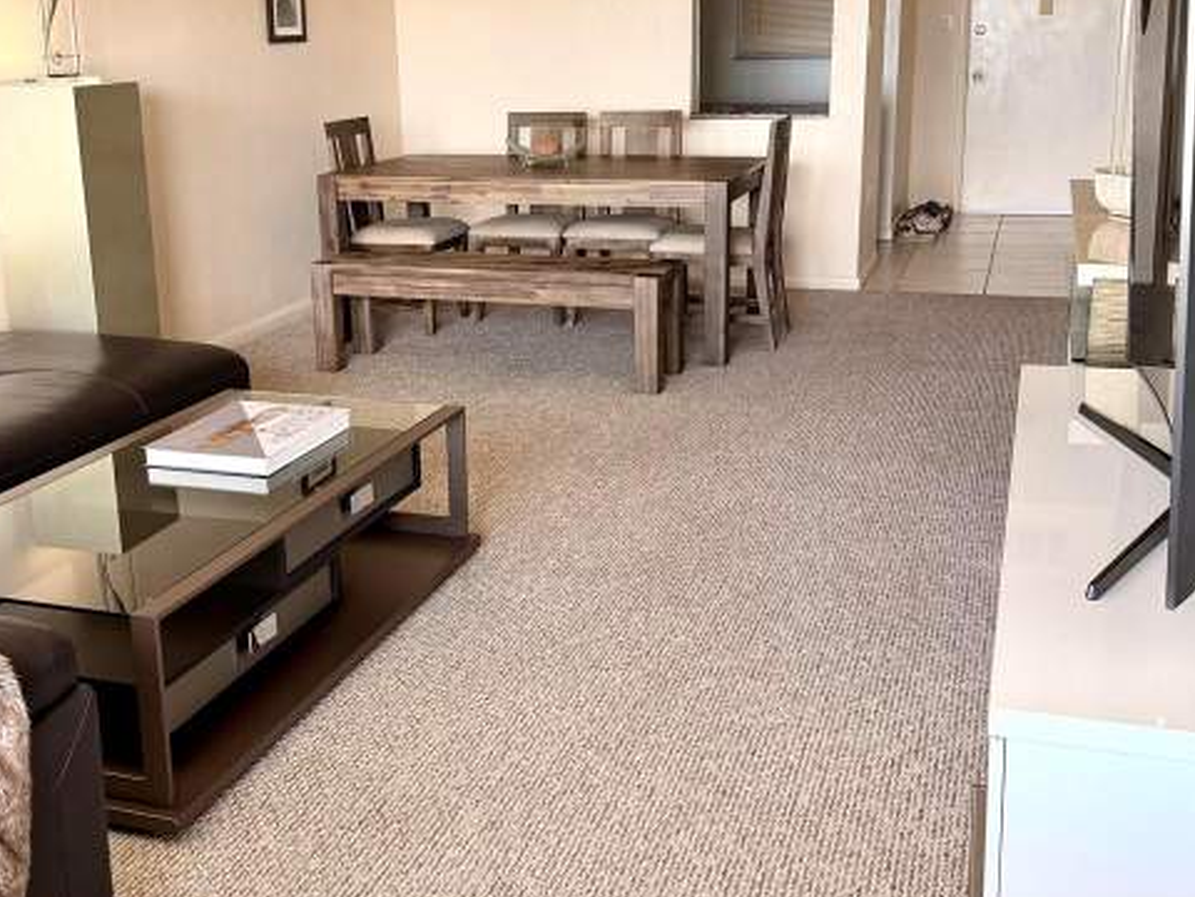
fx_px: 1381
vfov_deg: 35.8
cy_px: 364
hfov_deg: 46.7
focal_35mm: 40
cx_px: 530
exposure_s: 1/121
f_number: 1.78
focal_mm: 6.76
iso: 200
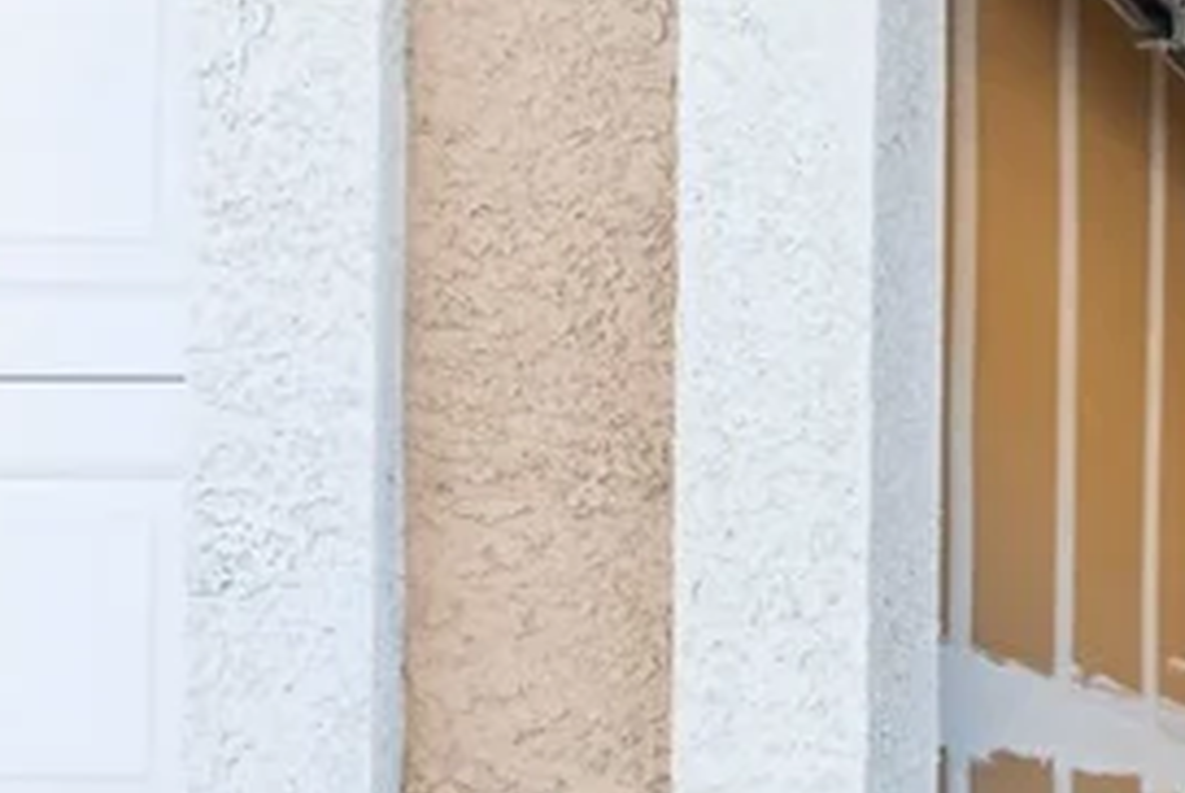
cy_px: 978
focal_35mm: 94
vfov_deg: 14.1
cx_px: 2113
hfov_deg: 17.6
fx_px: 3097
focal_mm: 25
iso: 400
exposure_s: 1/1600
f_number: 8
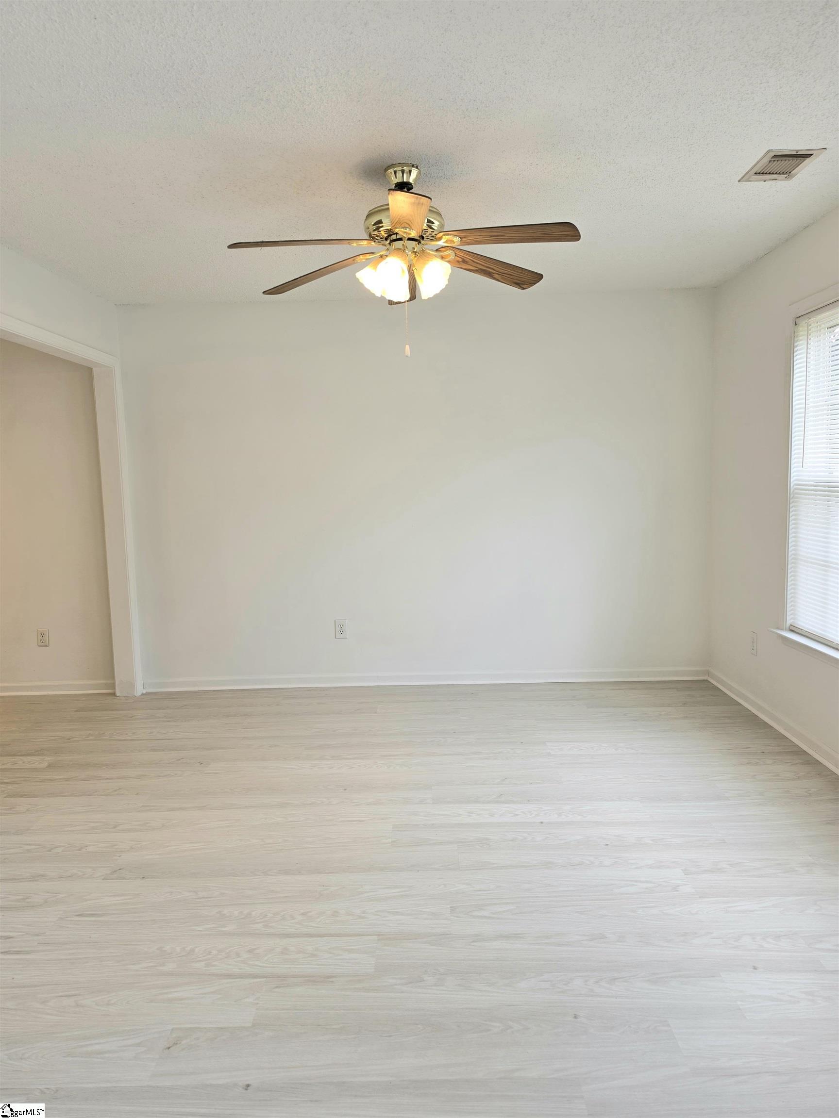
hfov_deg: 58.9
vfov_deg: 73.9
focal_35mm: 23
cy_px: 559
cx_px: 420
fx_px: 743
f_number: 1.4
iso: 32
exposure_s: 1/120
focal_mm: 6.5
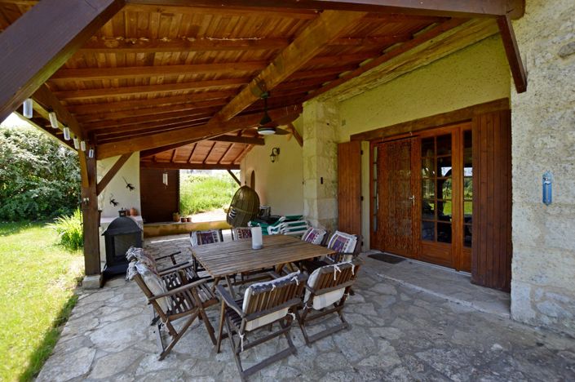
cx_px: 288
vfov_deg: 77.2
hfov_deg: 100.5
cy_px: 191
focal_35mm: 15
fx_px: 239
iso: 280
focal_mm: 10
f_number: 5.6
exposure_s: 1/125
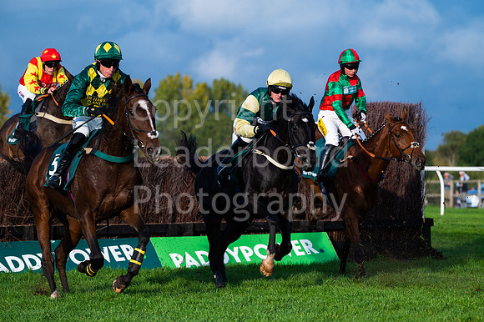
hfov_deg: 13.7
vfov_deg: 9.1
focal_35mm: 150
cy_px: 161
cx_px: 242
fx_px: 2015
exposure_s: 1/3200
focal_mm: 150
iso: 400
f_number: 4
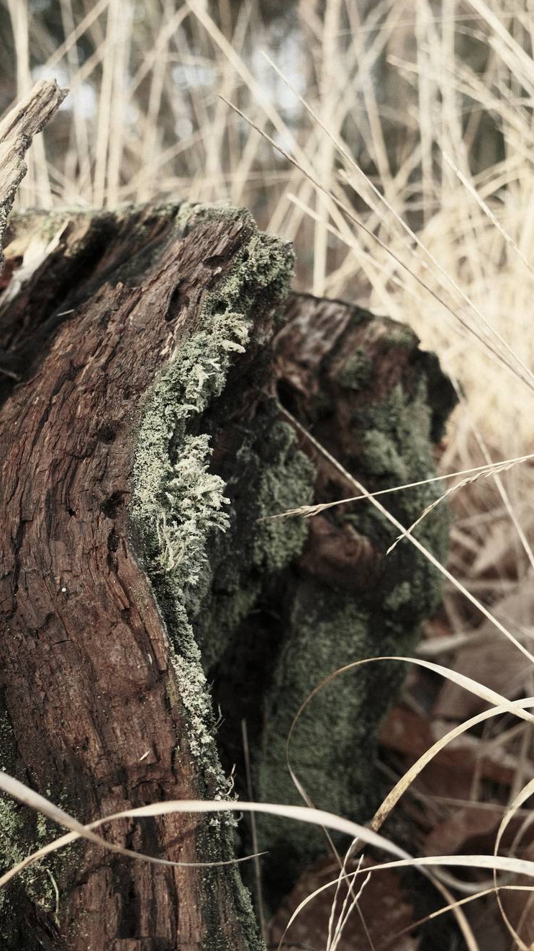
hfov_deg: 25.3
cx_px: 190
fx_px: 1184
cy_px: 478
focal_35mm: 47
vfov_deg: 43.7
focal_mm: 24.7
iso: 640
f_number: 4
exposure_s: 1/340
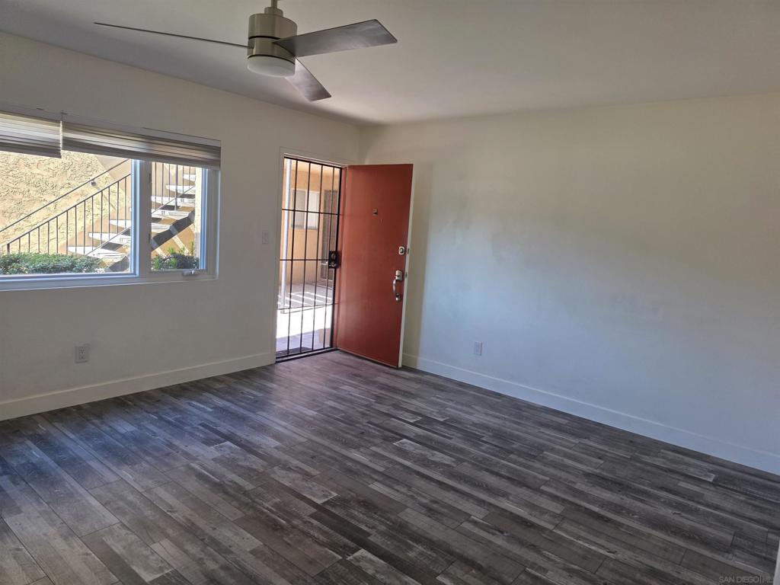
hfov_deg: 73.9
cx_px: 390
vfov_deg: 58.9
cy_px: 292
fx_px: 518
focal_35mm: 23
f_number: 1.7
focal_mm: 6.3
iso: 100
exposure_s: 1/180
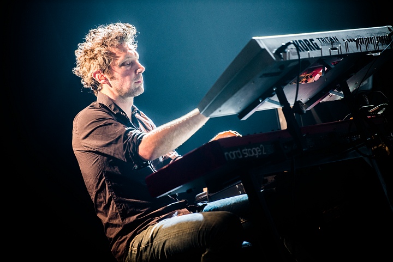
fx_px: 2075
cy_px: 131
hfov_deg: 10.8
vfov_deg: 7.2
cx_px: 196
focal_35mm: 190
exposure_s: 1/100
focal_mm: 190
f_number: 2.8
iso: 800
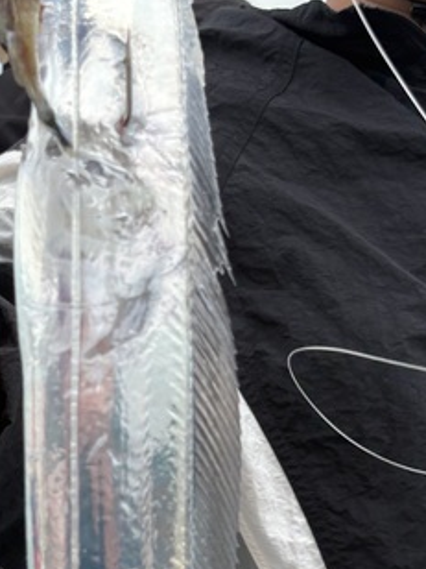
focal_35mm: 72
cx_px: 146
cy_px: 290
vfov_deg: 27.0
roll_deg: +3.6
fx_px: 1181
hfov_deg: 20.4
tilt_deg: -10.0
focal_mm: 5.96
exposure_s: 1/1393
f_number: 1.6
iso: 64
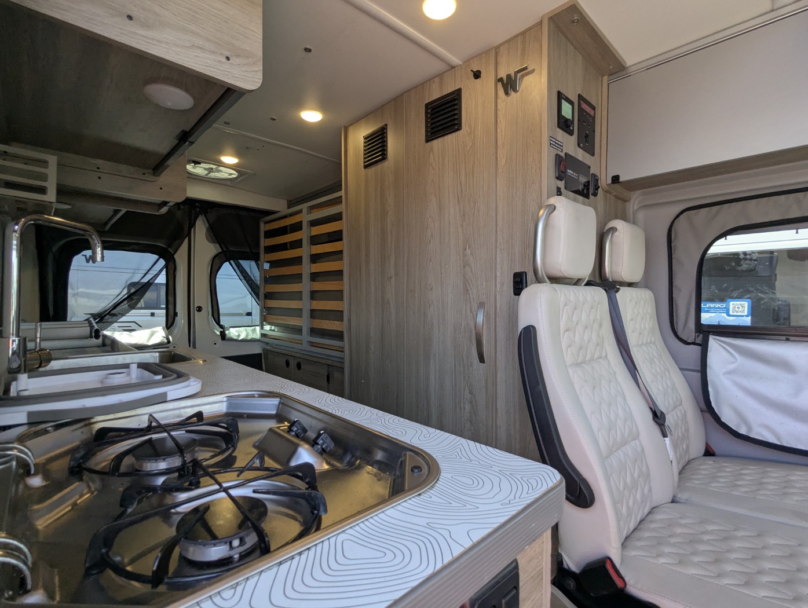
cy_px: 304
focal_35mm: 16
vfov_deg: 78.2
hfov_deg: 94.4
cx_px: 404
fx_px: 374
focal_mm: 2.35
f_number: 2.2
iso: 159
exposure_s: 1/334
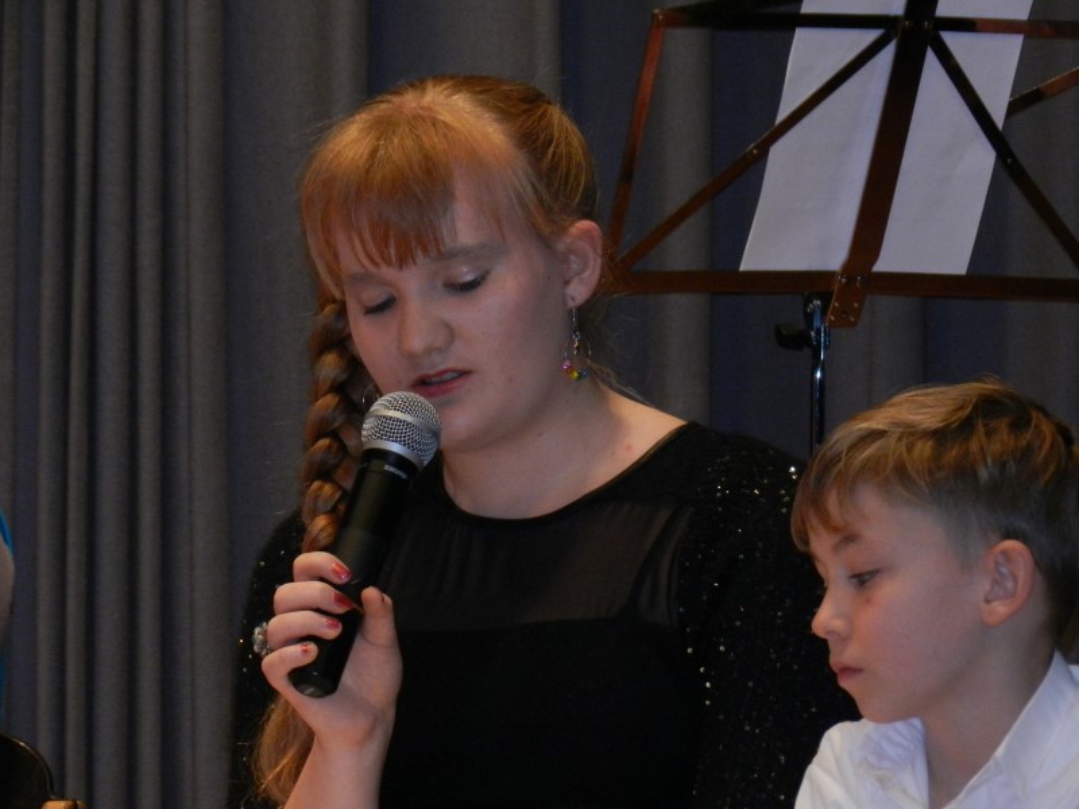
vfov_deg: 3.7
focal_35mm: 403
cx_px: 540
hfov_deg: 4.9
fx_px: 12562
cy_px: 404
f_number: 5.6
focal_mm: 71.7
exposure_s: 1/80
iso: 800
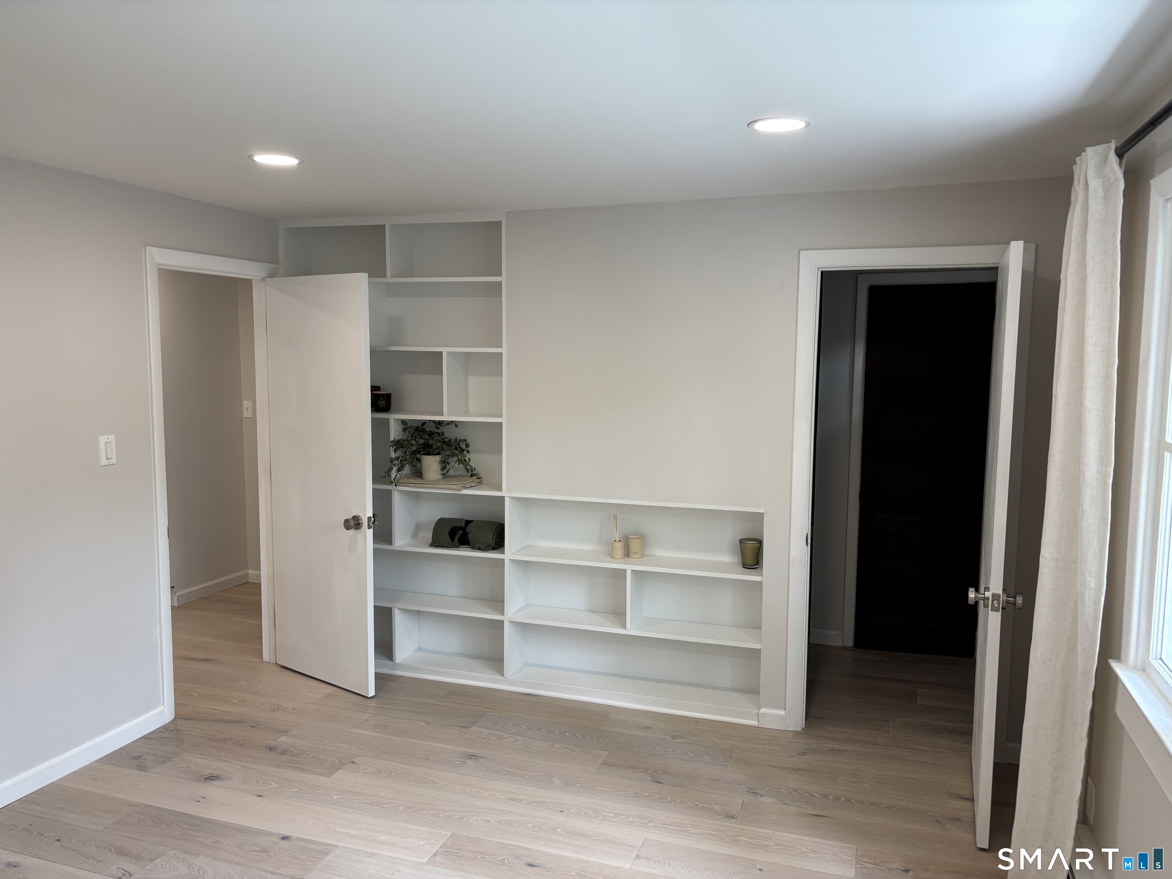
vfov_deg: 53.1
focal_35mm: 26
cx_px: 586
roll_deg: -0.8
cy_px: 440
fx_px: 880
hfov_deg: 67.3
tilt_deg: -5.1
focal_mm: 5.96
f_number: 1.6
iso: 64
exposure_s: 1/121
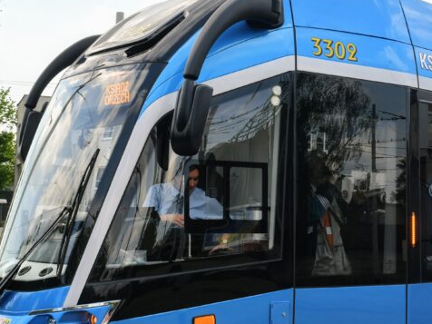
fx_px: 774
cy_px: 173
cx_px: 340
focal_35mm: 62
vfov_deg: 23.6
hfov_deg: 30.5
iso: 100
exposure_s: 1/350
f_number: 9.5
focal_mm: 20
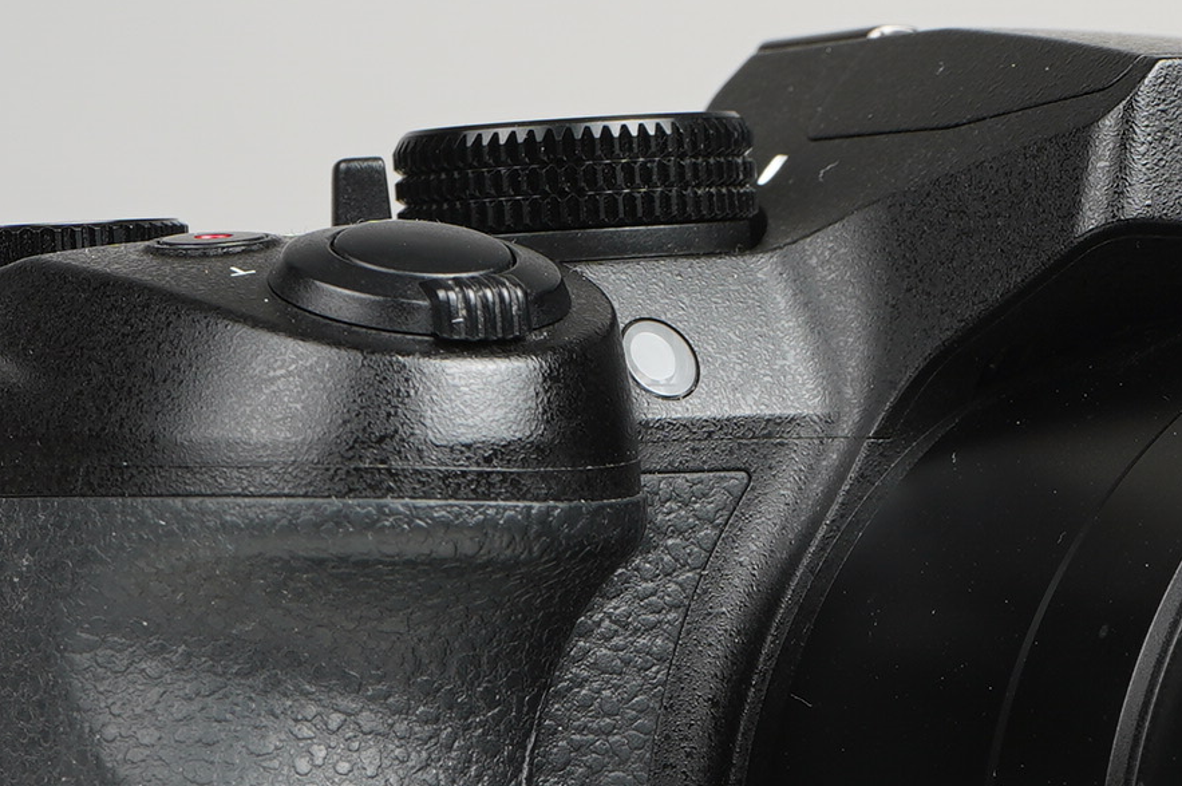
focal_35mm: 184
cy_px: 722
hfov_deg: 11.1
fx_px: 6036
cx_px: 1219
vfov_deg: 7.4
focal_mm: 54
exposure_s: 1/160
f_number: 14
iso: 160
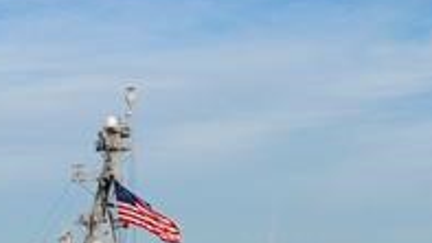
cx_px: 230
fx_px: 1902
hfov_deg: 13.0
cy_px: 410
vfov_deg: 7.2
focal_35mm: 166
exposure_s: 1/1000
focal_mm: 32
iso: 320
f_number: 9
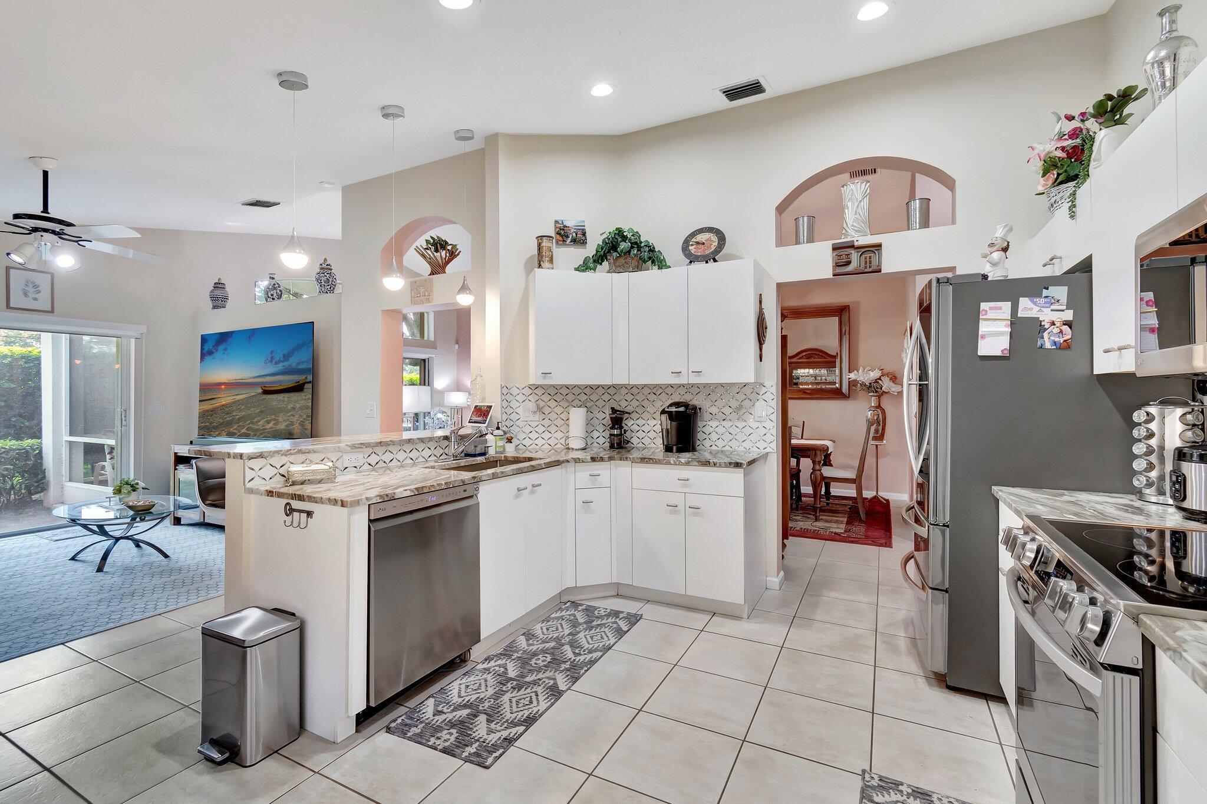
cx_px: 604
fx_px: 503
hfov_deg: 100.4
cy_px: 402
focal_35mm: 15
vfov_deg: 77.3
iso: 1000
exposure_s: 1/13
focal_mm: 10
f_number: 8
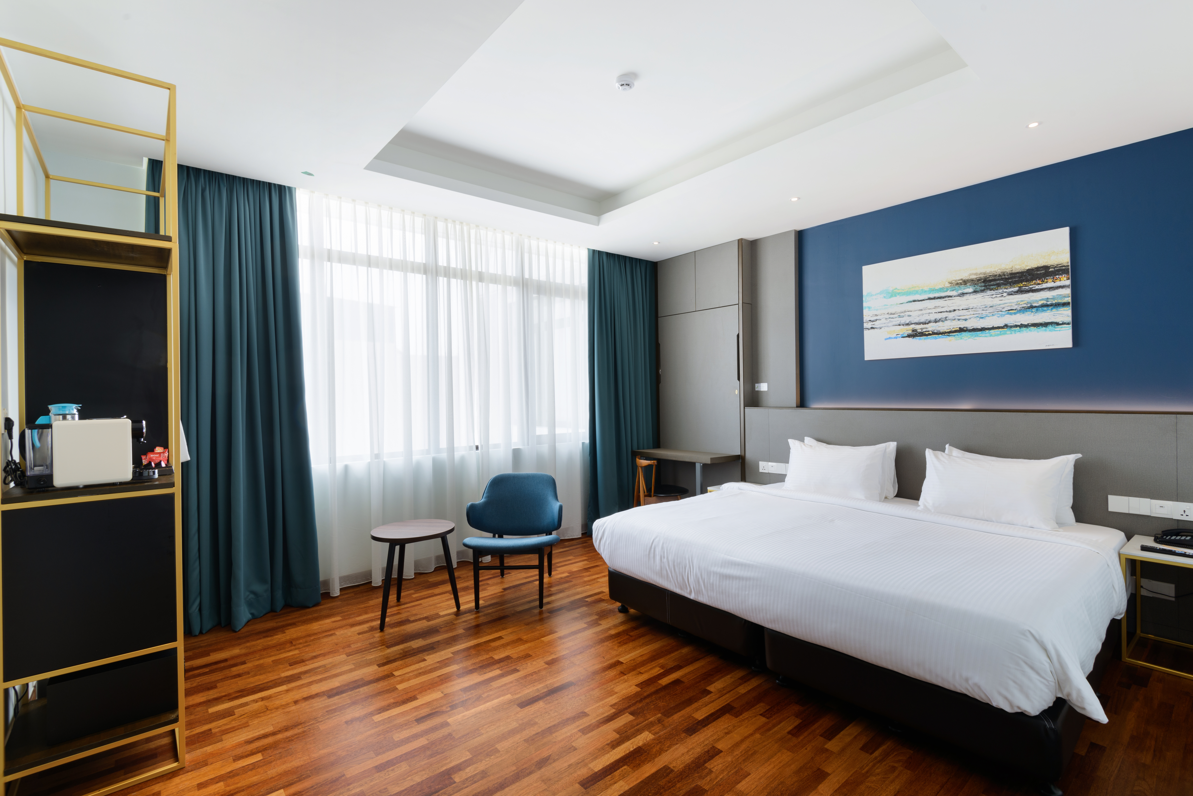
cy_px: 398
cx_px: 596
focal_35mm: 16
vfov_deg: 73.7
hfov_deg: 96.7
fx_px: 530
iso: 200
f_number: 11
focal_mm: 16
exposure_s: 2
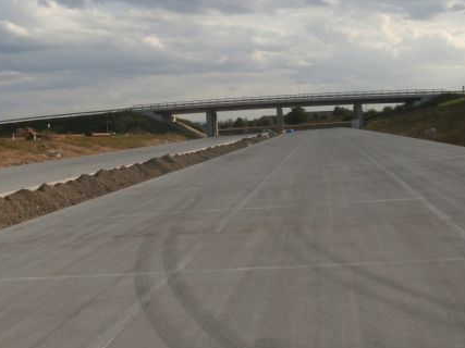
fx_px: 604
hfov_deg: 42.1
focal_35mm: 45
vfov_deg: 32.0
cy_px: 129
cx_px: 237
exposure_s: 1/1000
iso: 100
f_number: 3.5
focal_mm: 5.36
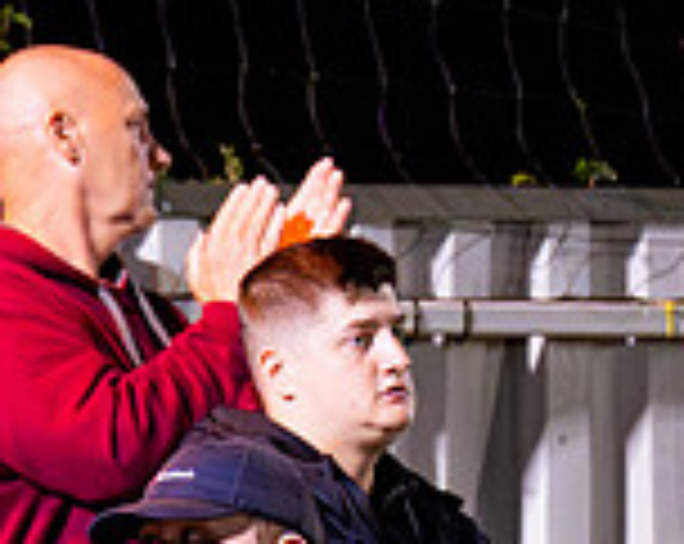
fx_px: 27681
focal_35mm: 1370
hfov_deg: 1.4
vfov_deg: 1.1
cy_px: 631
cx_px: -647
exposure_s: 1/500
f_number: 2.8
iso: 6400
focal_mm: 200
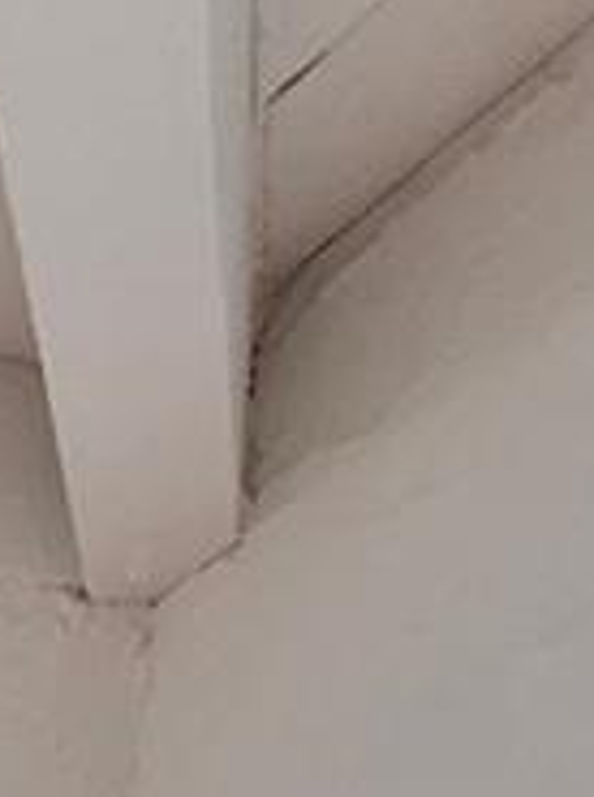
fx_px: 2089
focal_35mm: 91
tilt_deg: -4.3
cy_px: 2227
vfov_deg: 12.4
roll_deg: -3.9
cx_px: -1210
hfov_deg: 10.7
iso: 50
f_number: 2.2
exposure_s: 1/531
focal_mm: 2.22
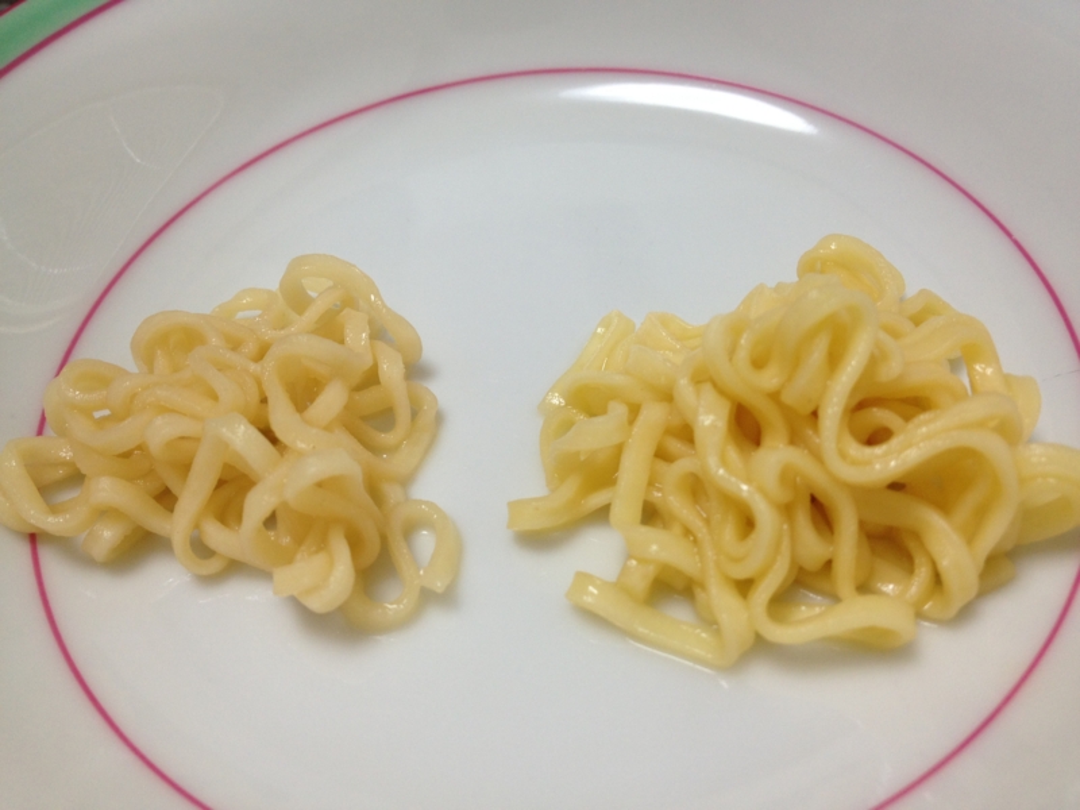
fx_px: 1092
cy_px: 405
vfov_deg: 40.7
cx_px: 540
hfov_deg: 52.6
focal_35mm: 35
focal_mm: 4.28
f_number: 2.4
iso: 50
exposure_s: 1/40
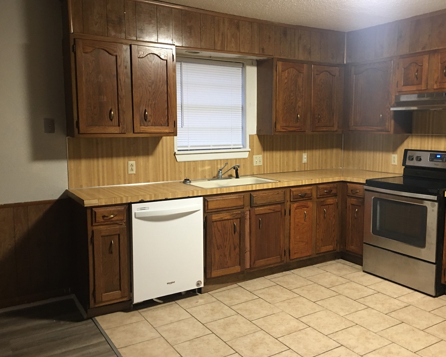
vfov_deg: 45.8
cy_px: 176
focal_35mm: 32
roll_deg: -0.3
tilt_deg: -6.4
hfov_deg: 55.5
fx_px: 422
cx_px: 251
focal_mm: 4.15
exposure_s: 1/4
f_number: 2.2
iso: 50
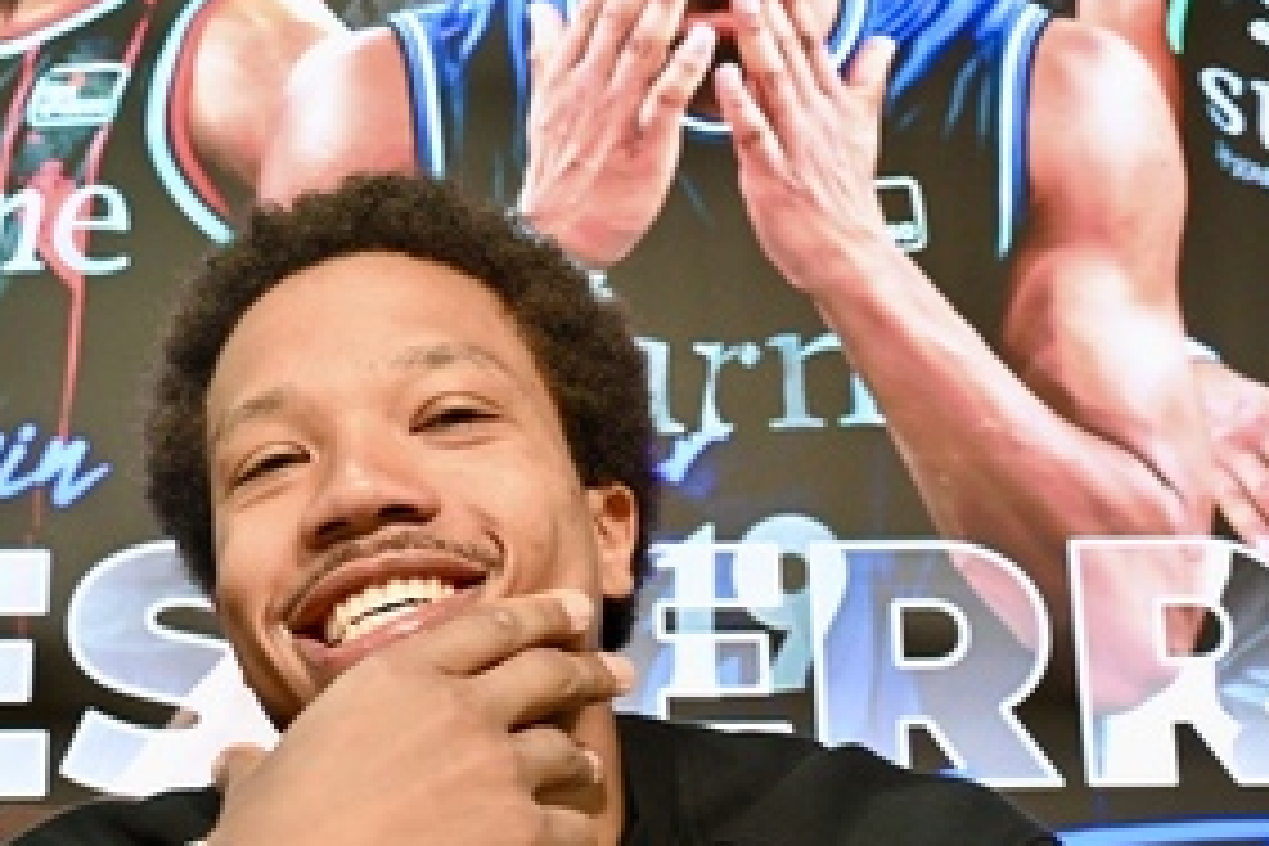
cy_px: 432
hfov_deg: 33.4
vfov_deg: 22.6
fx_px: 2113
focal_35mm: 60
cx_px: 592
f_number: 6.3
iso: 4000
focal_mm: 31.5
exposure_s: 1/125
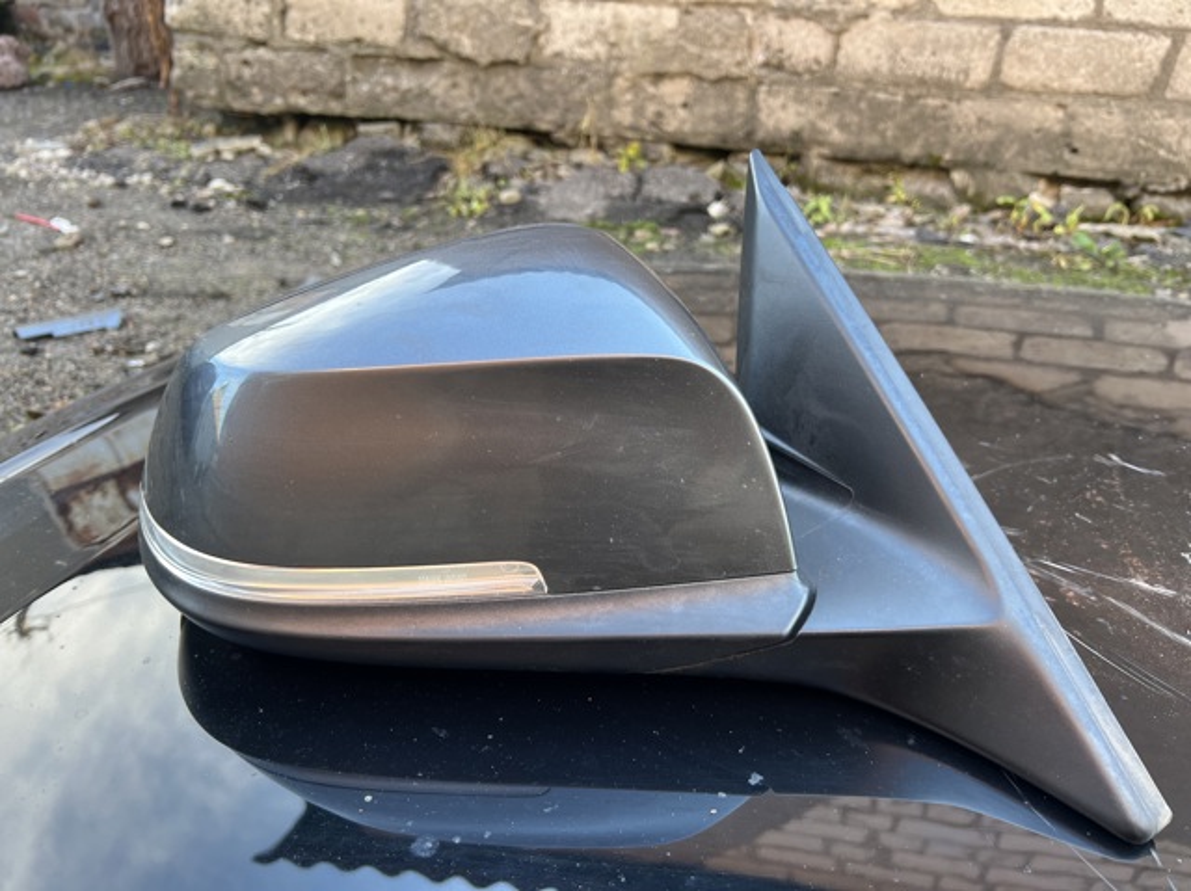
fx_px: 894
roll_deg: -2.6
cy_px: 446
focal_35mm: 26
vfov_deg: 53.0
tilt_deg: -28.3
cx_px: 596
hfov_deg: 67.3
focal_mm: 5.7
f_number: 1.5
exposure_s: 1/121
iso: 64
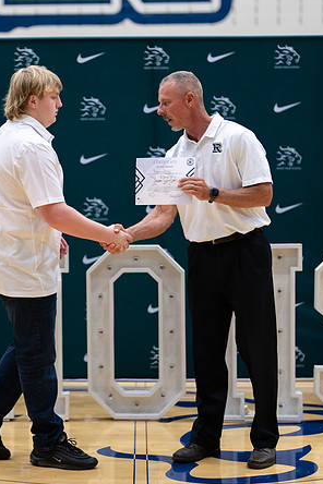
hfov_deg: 15.8
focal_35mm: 86
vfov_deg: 23.6
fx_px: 1157
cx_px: 65
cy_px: 235
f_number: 1.2
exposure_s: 1/320
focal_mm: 50
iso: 400
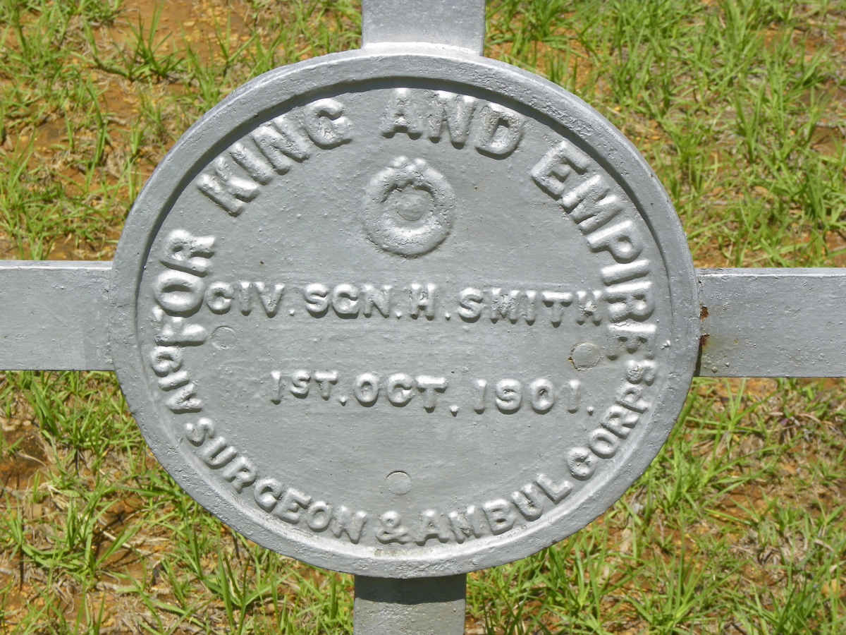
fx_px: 3079
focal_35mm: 126
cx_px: 423
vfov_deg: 11.8
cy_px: 318
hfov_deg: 15.6
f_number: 6.3
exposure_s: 1/320
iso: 64
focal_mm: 22.4
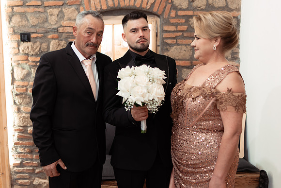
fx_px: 304
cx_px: 135
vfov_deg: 34.3
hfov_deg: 49.6
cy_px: 84
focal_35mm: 39
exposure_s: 1/200
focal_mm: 35
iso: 1600
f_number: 2
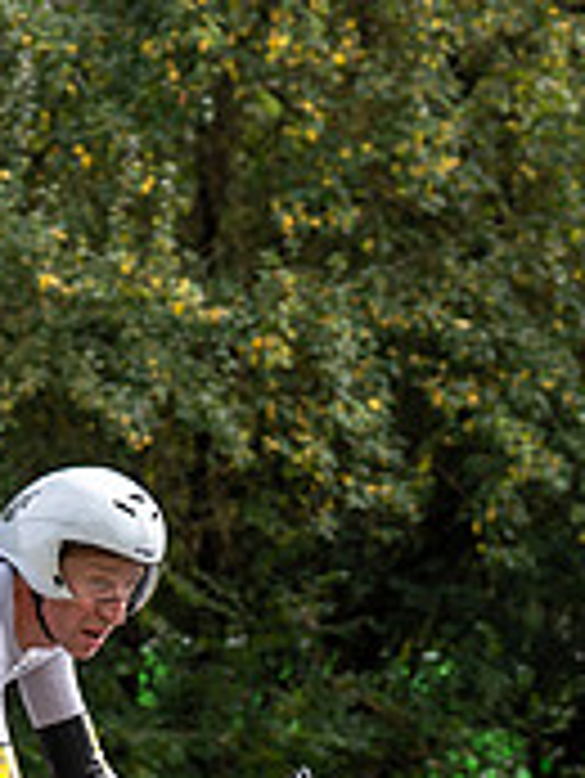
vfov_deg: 8.2
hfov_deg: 6.2
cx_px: 58
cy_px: 825
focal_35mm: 239
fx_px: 5379
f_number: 4
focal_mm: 74
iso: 125
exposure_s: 1/1000
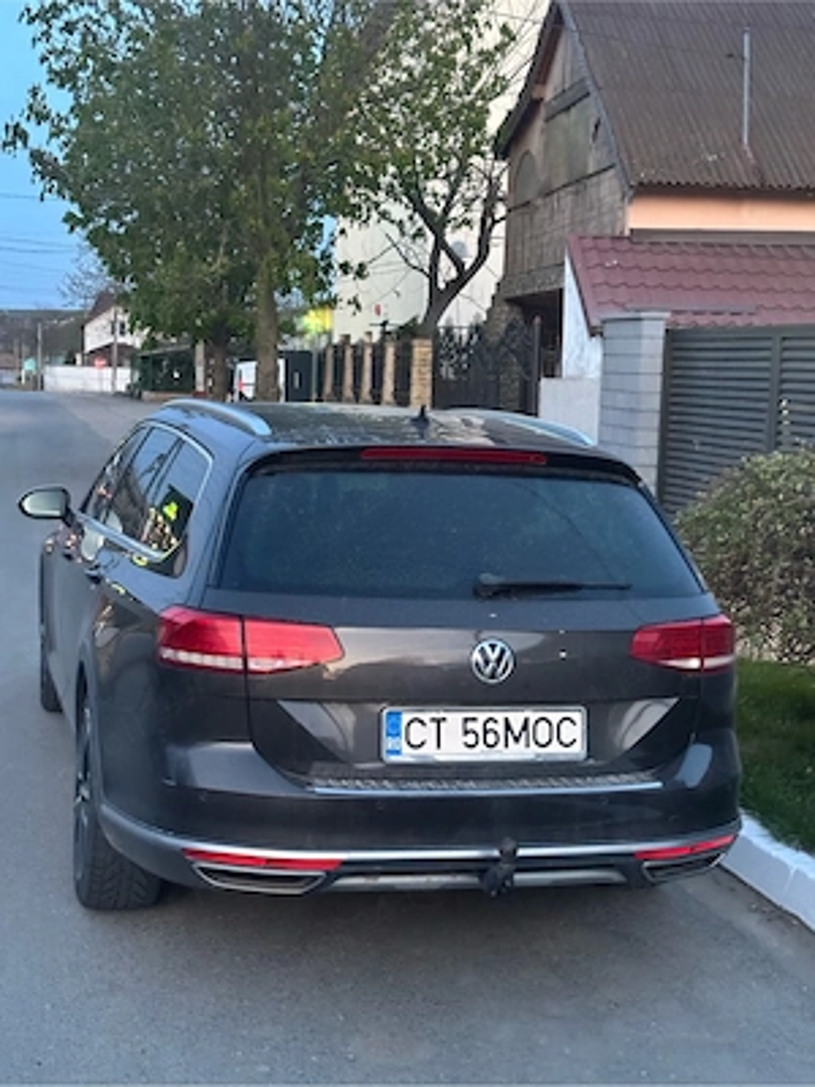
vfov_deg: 36.8
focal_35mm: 52
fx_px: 1632
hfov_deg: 28.0
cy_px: 544
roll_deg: -2.3
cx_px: 408
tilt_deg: -6.3
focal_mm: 5.96
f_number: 1.6
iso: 400
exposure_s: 1/23
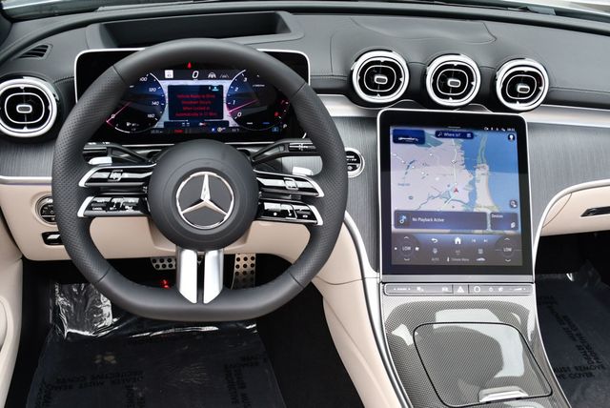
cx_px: 305
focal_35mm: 36
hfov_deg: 53.1
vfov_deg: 36.9
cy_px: 204
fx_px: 611
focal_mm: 18
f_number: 5
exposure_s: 1/250
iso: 400
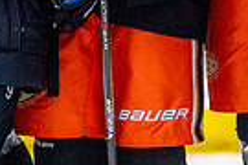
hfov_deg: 2.4
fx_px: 5938
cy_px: -181
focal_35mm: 862
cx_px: -97
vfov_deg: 1.6
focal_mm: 200
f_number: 2.8
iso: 3200
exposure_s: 1/1250
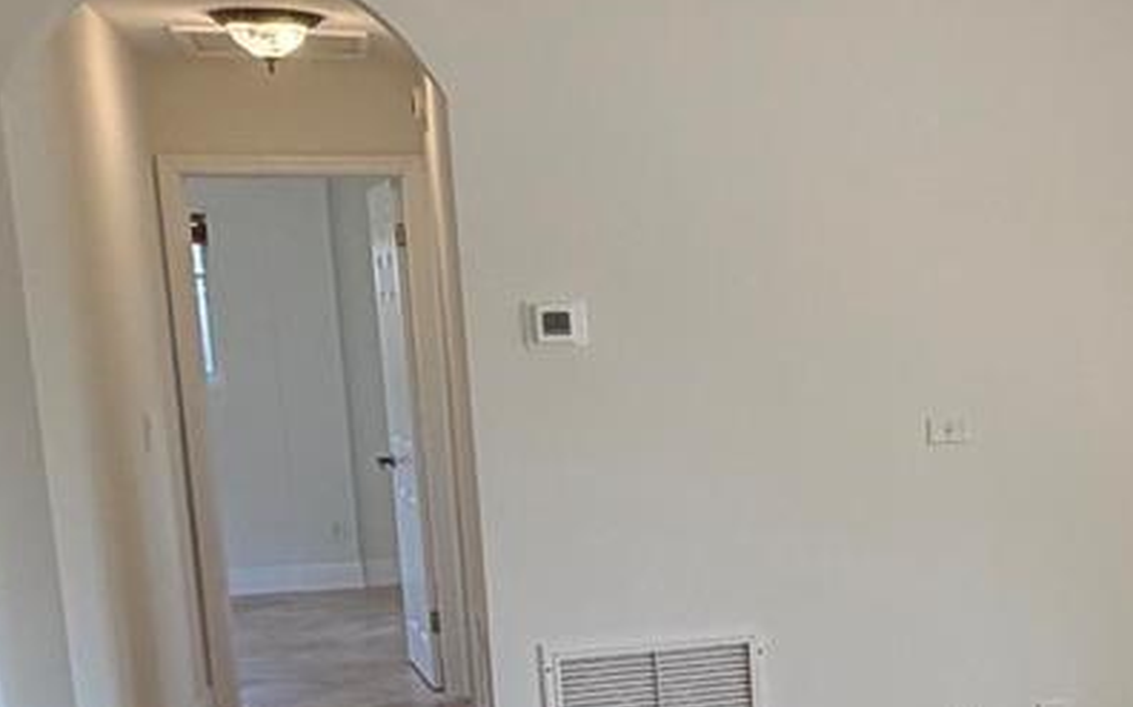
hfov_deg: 31.9
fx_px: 1852
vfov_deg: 21.1
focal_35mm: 60
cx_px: 1076
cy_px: 635
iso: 64
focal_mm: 2.22
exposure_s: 1/123
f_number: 2.2
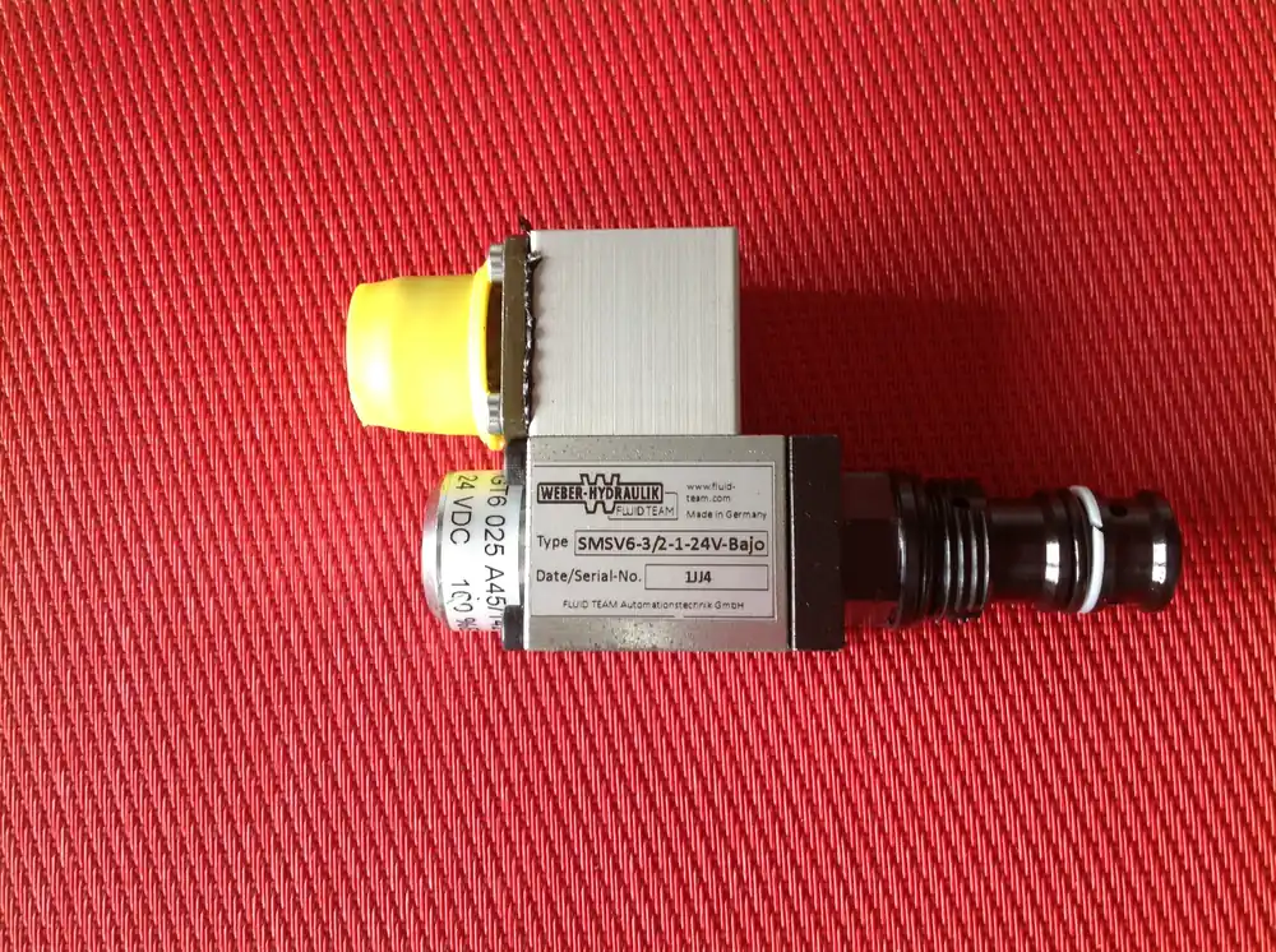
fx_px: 1288
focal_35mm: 35
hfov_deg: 52.7
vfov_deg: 40.6
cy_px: 476
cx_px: 638
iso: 64
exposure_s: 1/17
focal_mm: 4.28
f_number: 2.4
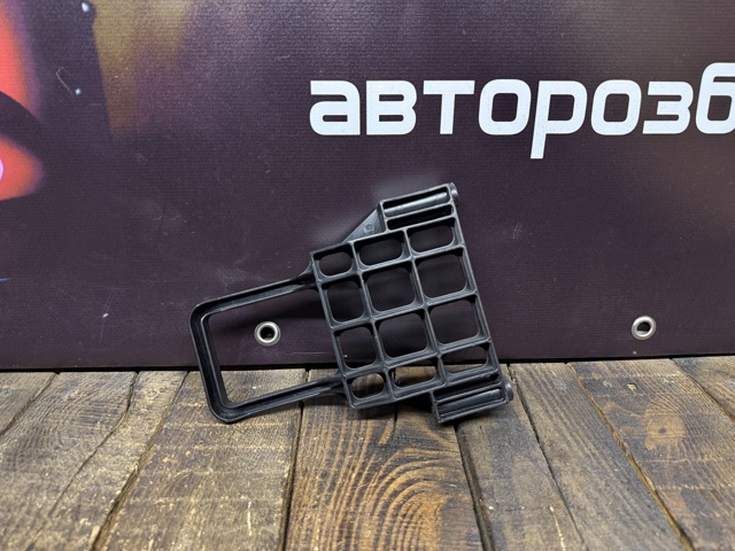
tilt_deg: -20.8
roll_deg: +0.3
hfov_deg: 71.6
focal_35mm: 24
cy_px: 276
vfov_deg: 56.8
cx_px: 368
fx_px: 510
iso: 320
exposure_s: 1/50
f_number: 1.78
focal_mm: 6.76
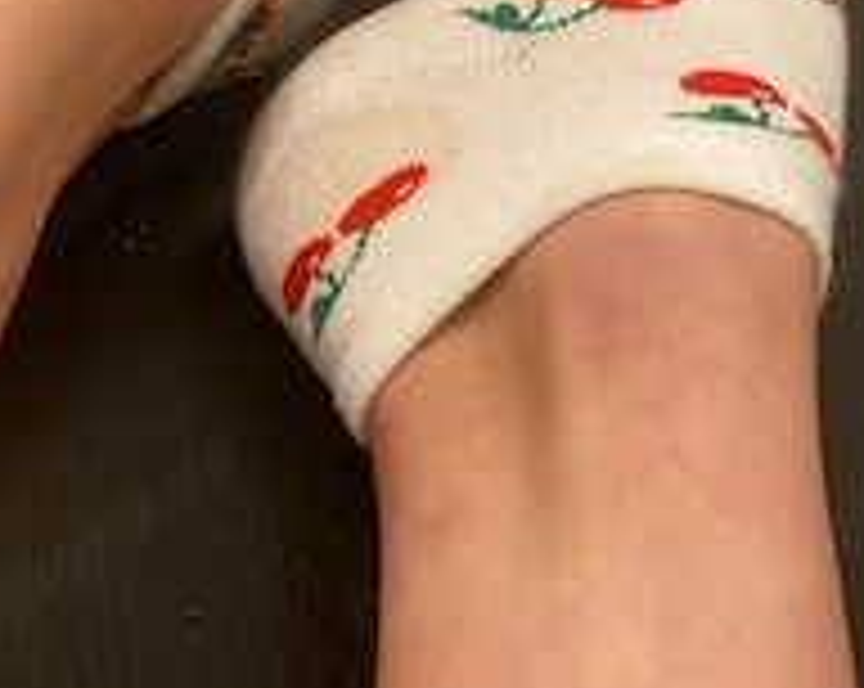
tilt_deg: -27.4
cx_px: 526
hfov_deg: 35.3
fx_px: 1353
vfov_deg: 25.6
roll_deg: -27.7
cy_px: -139
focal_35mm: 53
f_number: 1.8
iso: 320
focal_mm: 4.25
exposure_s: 1/50
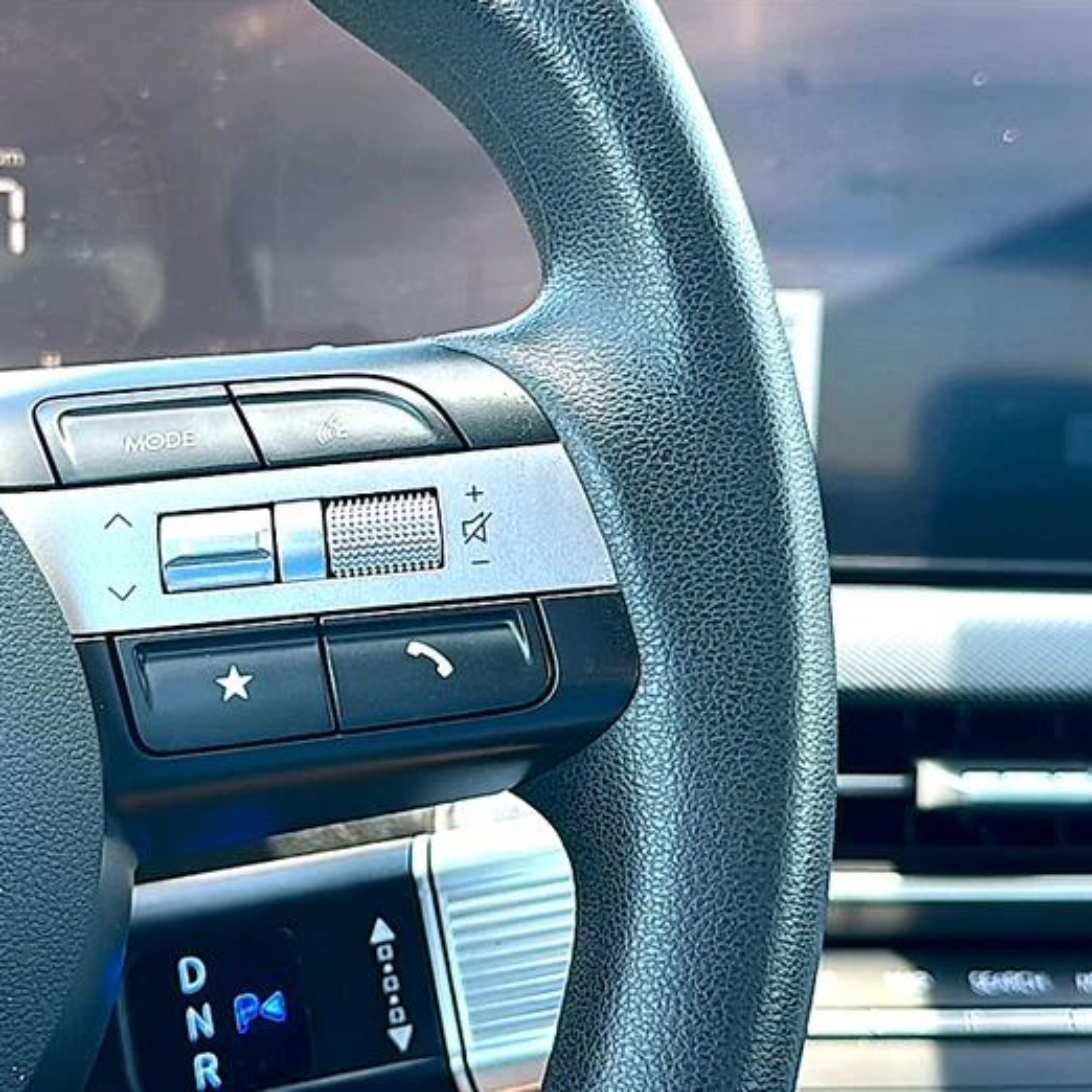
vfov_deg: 33.4
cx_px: 364
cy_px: 545
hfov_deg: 33.1
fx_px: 1820
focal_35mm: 51
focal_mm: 6.86
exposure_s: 1/108
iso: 64
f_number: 1.78
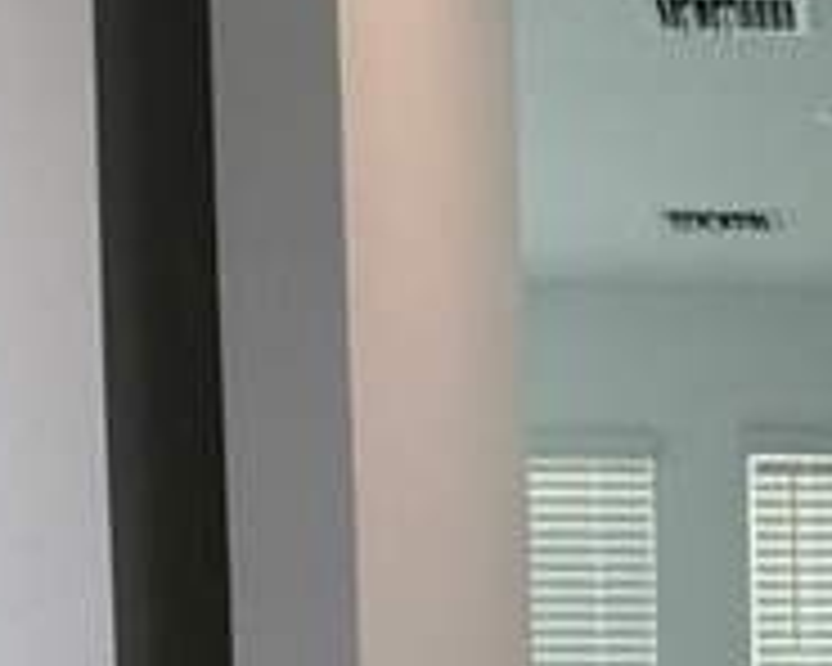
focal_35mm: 135
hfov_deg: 13.5
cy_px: 981
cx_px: 1232
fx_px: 3324
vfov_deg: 11.0
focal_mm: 6.76
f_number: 1.78
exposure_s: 1/135
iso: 64
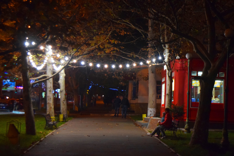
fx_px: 370
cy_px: 78
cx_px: 117
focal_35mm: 57
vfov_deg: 23.8
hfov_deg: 35.1
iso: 2500
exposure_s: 1/60
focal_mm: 38
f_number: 4.8
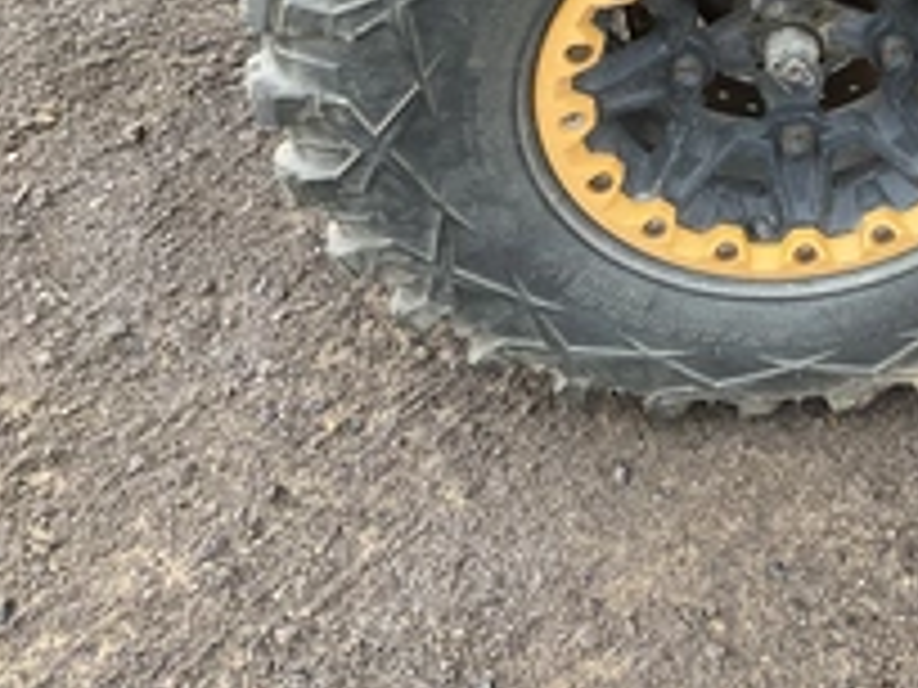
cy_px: 22
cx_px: 864
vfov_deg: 24.6
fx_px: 1512
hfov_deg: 31.8
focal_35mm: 57
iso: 25
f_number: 1.8
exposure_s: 1/122
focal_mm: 3
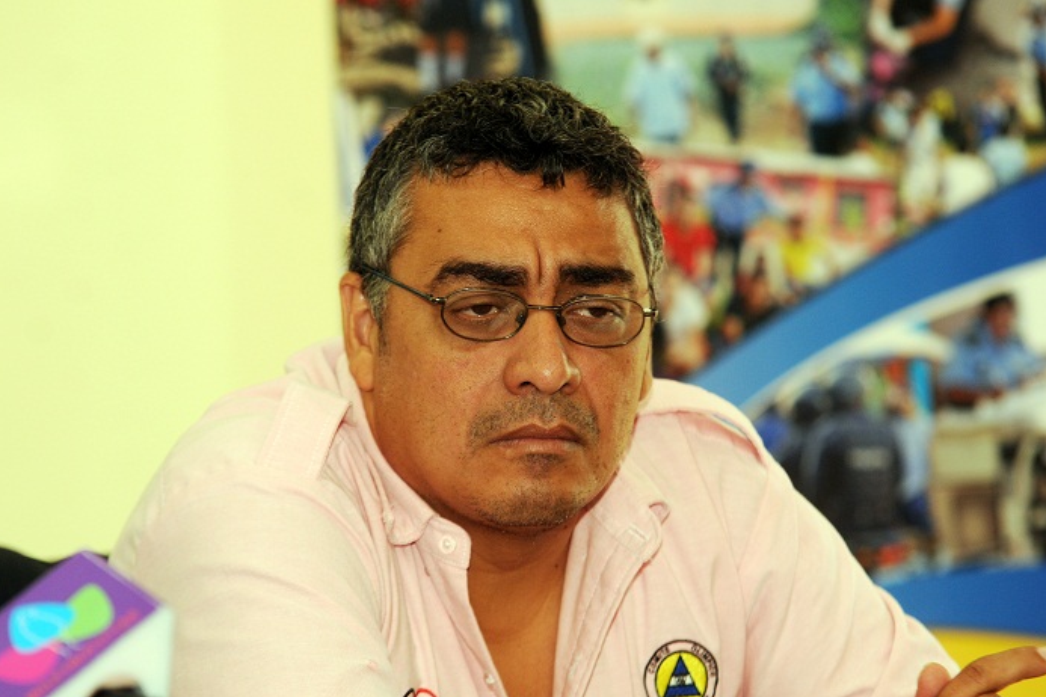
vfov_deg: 5.7
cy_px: 348
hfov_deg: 8.5
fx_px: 7031
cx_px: 525
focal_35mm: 242
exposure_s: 1/60
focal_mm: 160
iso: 400
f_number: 3.2
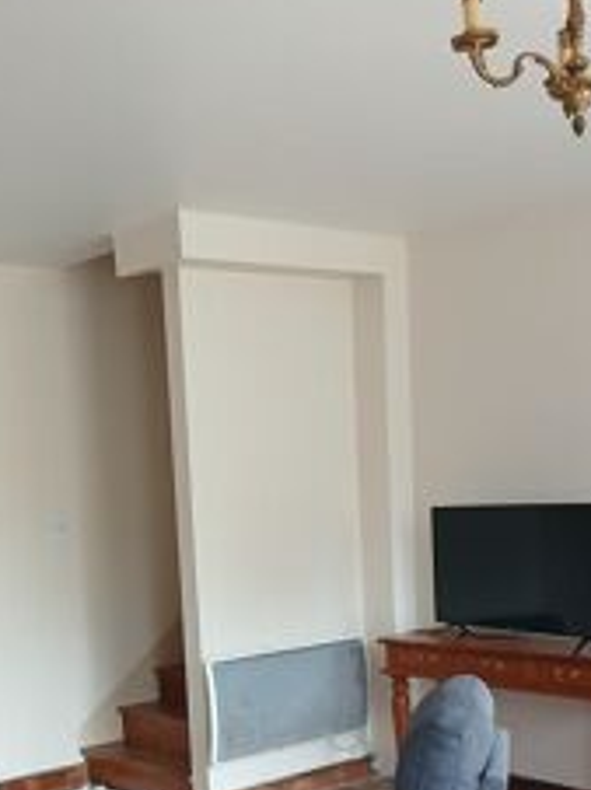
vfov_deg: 36.7
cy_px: 586
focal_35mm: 51
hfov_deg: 28.3
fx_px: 1163
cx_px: 199
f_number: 1.8
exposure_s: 1/50
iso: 320
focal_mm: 3.98
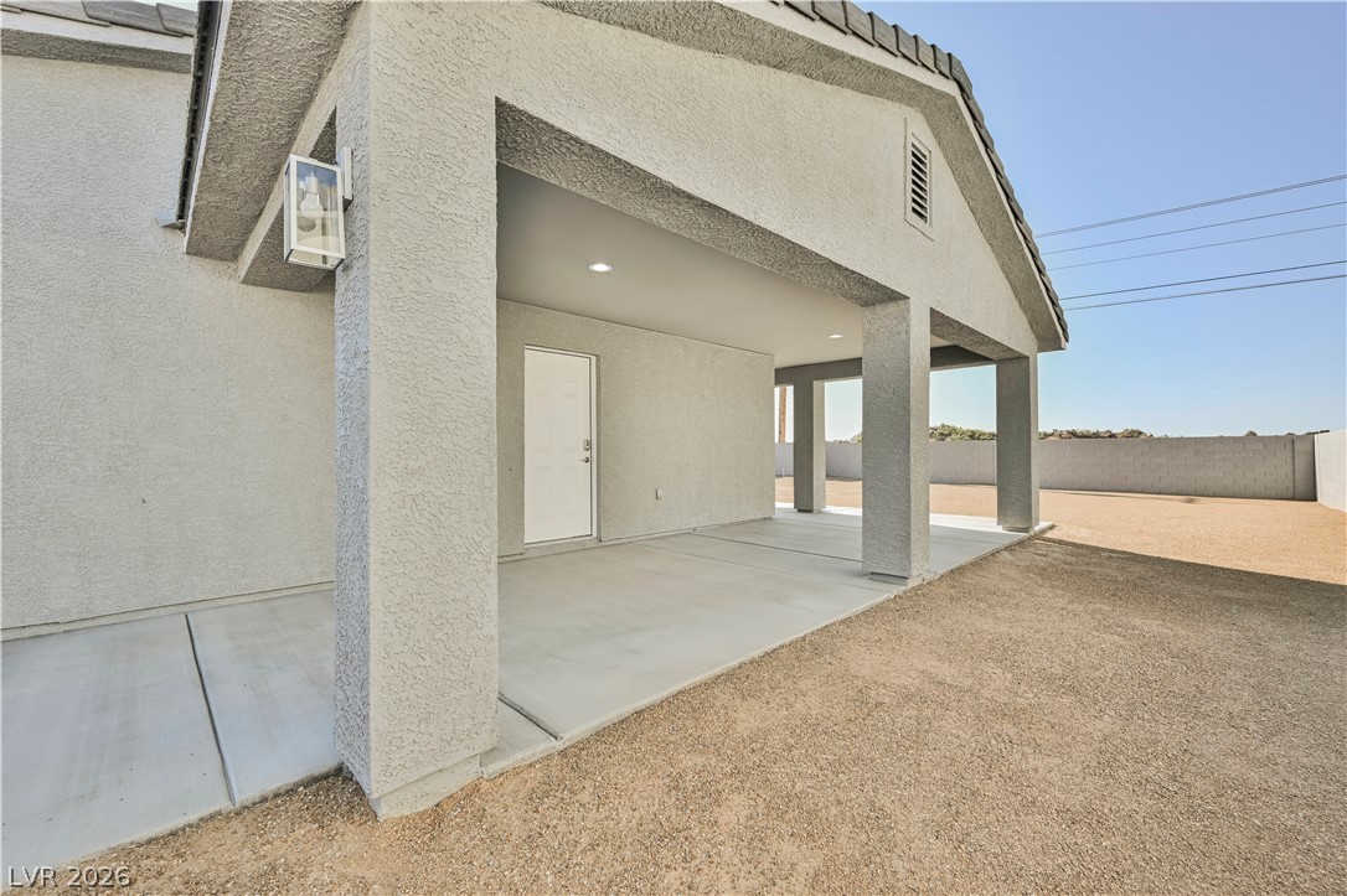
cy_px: 448
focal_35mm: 14
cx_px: 674
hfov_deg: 104.3
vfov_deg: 81.2
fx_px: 524
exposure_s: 1/100
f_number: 8
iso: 100
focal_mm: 14
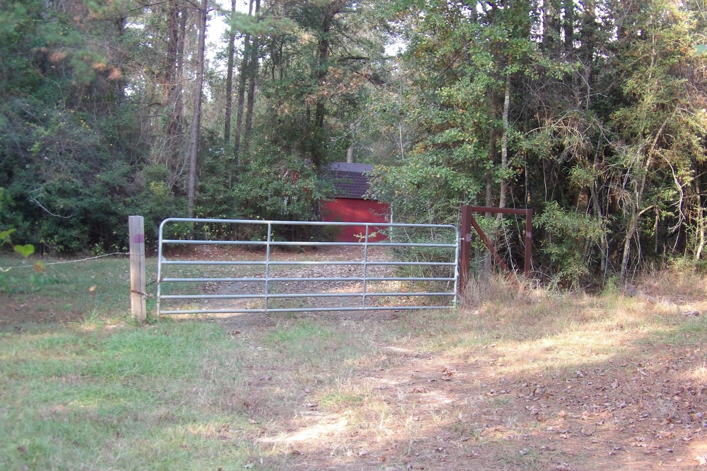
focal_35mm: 65
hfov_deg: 31.0
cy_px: 219
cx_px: 354
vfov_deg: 20.9
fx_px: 1276
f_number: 4
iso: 158
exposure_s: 1/33
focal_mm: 11.1
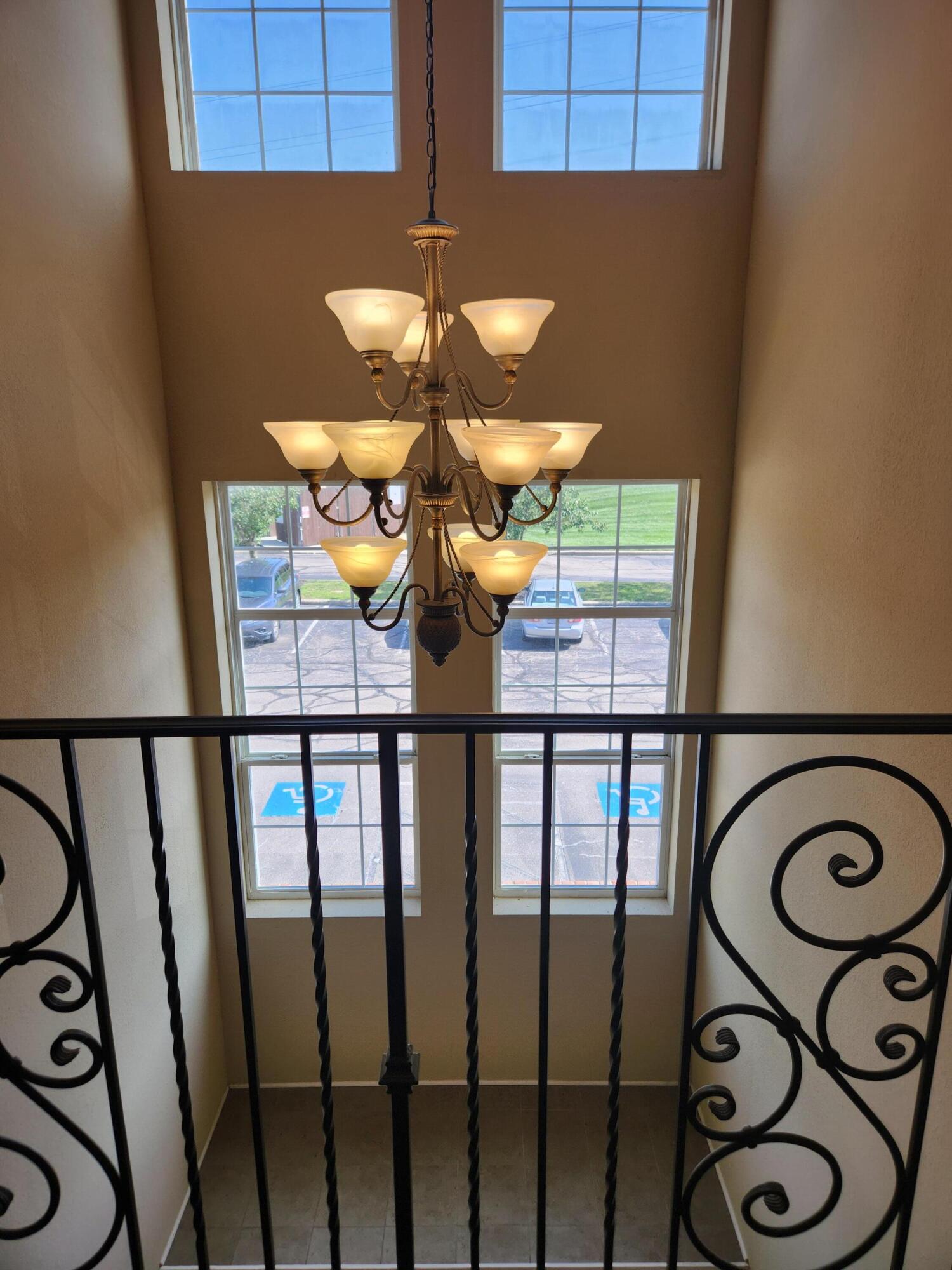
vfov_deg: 73.9
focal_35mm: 23
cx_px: 476
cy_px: 635
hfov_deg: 58.9
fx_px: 843
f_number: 1.8
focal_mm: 5.4
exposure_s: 1/215
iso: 20
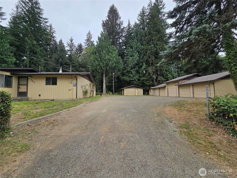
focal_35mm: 13
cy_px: 89
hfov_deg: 106.2
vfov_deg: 89.9
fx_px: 89
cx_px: 118
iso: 50
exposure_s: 1/1509
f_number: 2.2
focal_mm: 2.2
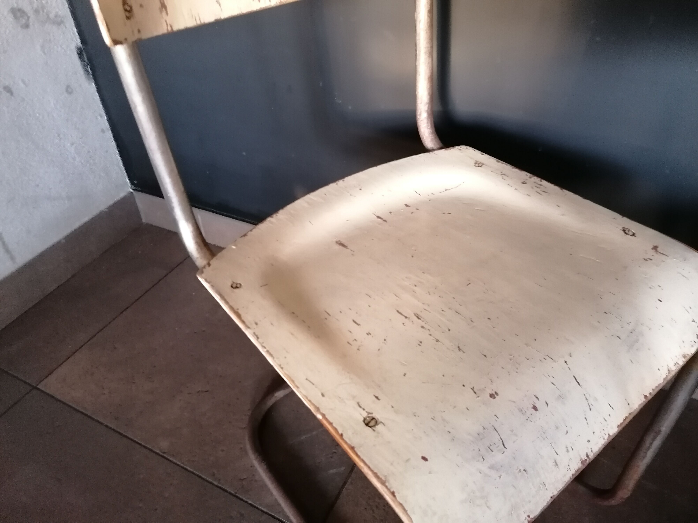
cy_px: 262
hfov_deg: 65.3
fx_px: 544
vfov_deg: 51.4
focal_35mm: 27
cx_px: 349
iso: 640
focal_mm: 4.75
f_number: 1.8
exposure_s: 1/20
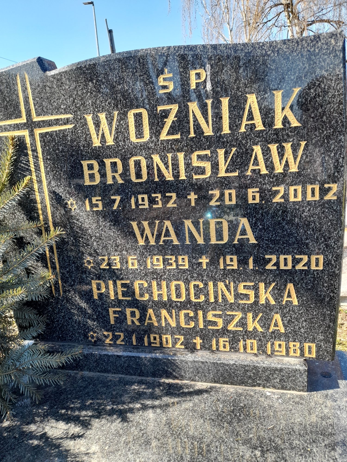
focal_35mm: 25
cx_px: 174
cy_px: 231
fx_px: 334
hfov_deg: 54.9
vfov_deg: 69.4
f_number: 2
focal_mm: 4.6
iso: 20
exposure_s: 1/103
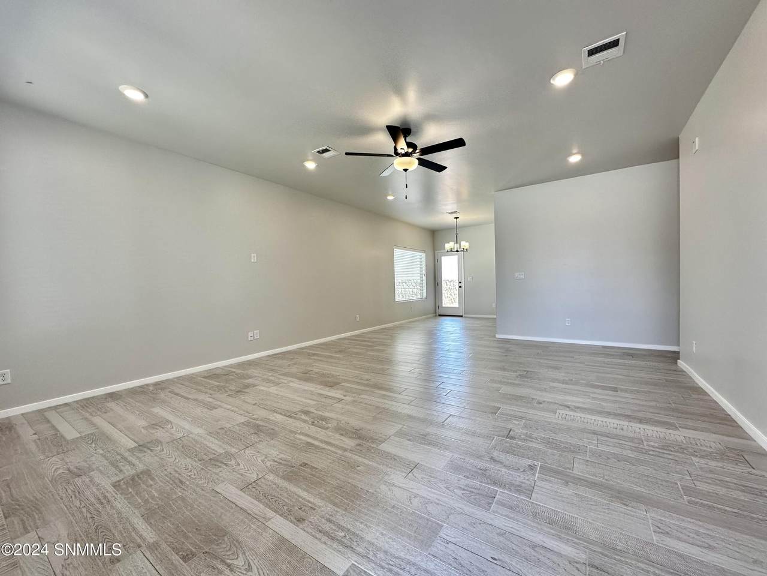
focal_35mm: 14
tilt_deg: -0.9
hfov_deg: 102.1
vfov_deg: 85.7
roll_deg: +1.3
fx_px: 310
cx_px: 384
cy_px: 288
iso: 50
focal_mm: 2.22
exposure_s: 1/120
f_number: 2.2
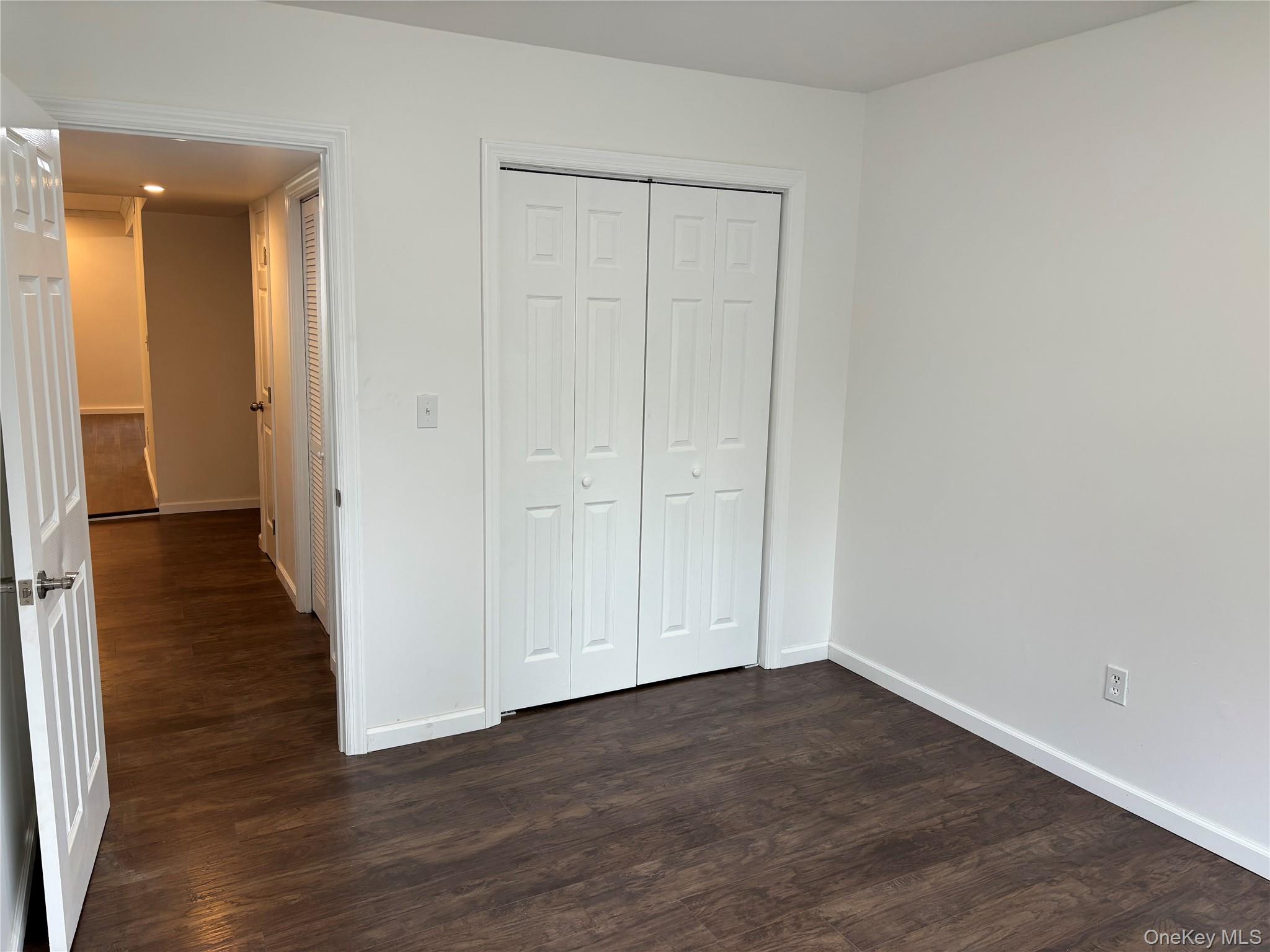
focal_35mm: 26
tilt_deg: -10.9
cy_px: 476
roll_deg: -1.5
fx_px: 954
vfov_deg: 53.1
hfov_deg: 67.3
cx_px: 635
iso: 80
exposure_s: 1/120
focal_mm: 5.96
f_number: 1.6
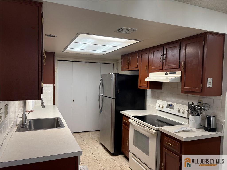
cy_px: 85
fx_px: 170
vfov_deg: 53.1
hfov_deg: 67.3
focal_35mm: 26
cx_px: 114
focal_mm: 5.96
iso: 125
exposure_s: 1/120
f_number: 1.6
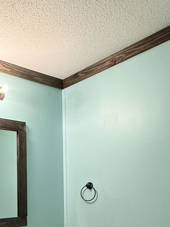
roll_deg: +1.3
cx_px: -28
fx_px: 236
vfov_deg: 46.3
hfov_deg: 33.2
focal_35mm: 36
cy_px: 205
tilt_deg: -1.1
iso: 400
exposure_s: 1/120
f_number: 2.2
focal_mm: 2.22
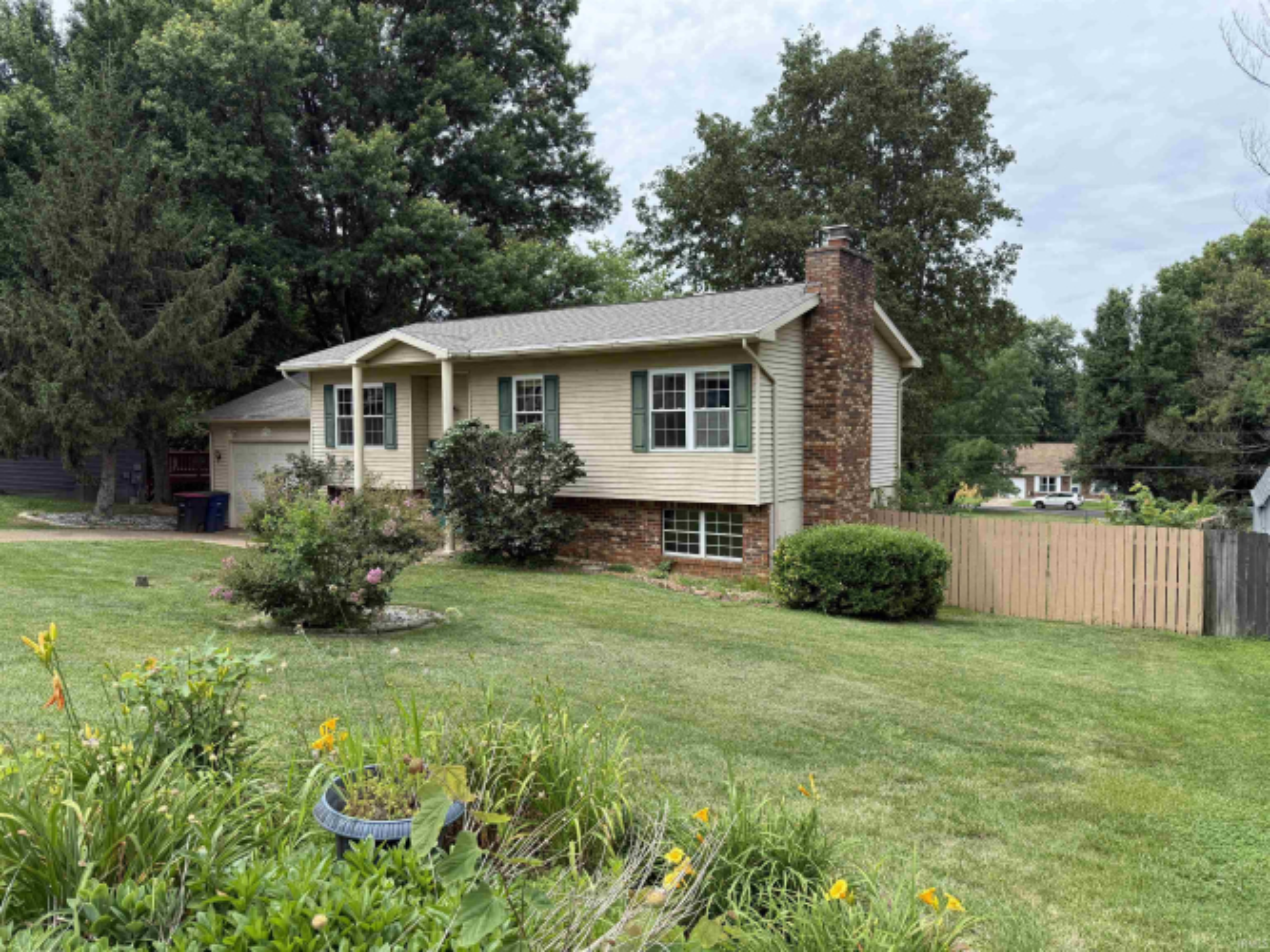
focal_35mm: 24
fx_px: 880
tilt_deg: -3.2
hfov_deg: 71.6
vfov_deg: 56.8
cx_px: 635
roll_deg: -0.6
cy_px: 476
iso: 100
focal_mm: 6.76
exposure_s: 1/2801
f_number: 1.78
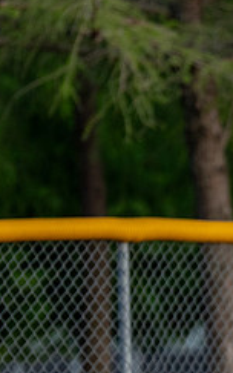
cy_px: 316
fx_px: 9900
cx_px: 339
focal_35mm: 975
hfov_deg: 1.3
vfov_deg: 2.2
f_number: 2.8
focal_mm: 200
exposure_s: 1/2500
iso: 400
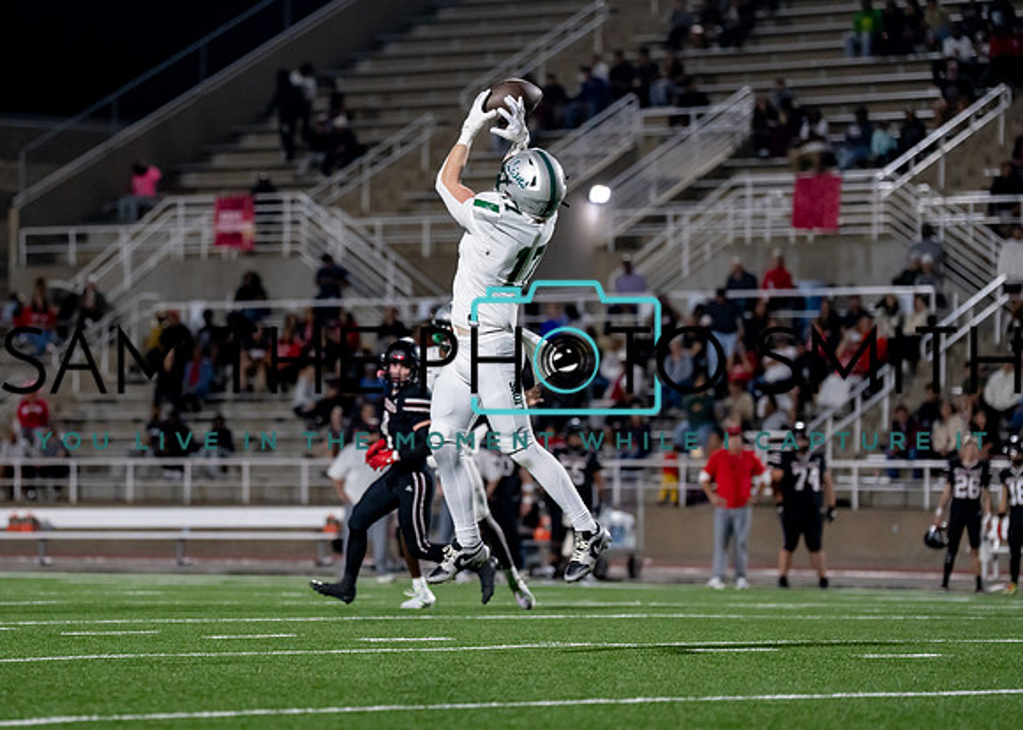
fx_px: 6107
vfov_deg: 6.8
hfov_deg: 9.6
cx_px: 393
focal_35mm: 210
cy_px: 392
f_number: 2.8
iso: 3200
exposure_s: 1/1250
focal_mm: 153
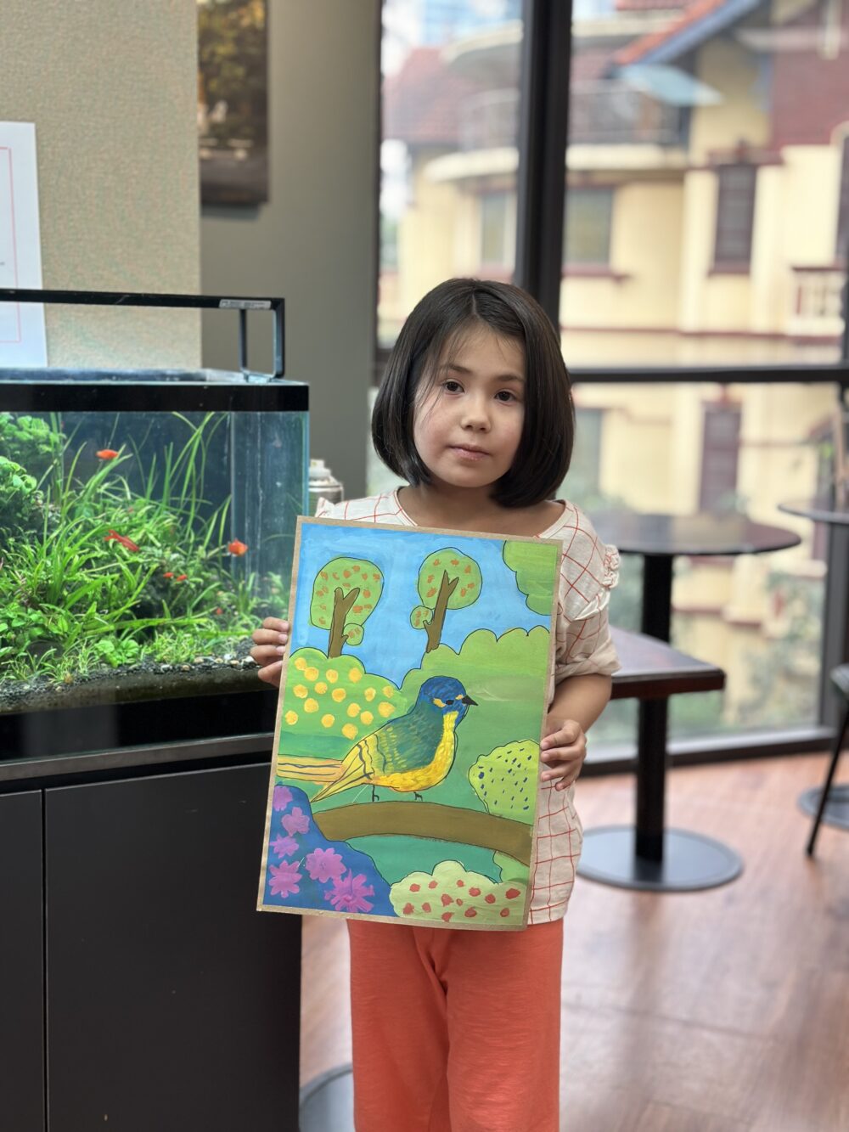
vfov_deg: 39.7
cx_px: 424
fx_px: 1569
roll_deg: -1.4
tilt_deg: -9.3
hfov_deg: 30.3
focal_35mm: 48
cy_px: 566
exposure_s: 1/183
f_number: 1.78
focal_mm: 6.86
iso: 80
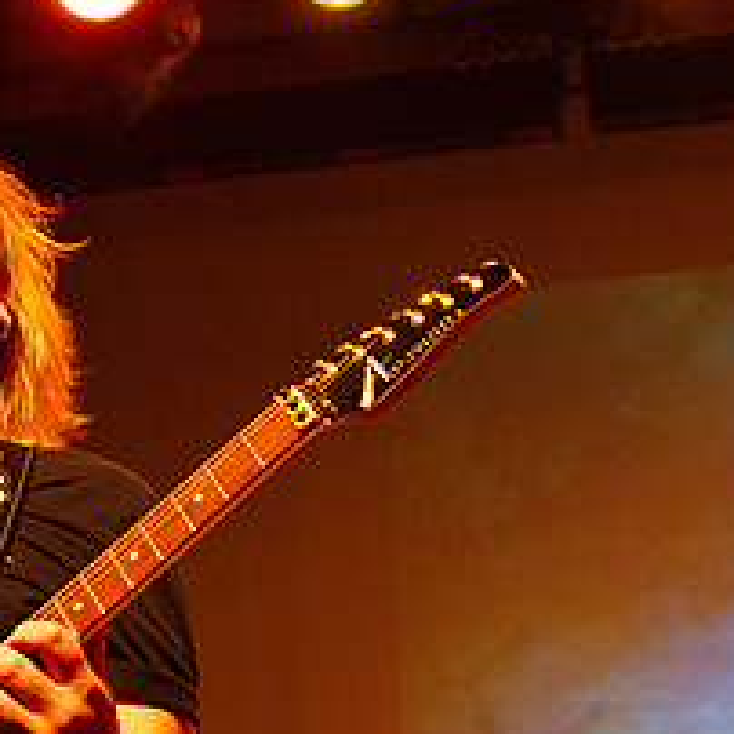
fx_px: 4102
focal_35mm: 171
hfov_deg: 10.0
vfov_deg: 10.2
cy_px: 618
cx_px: -196
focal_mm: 70
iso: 8000
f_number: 7.1
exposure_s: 1/50
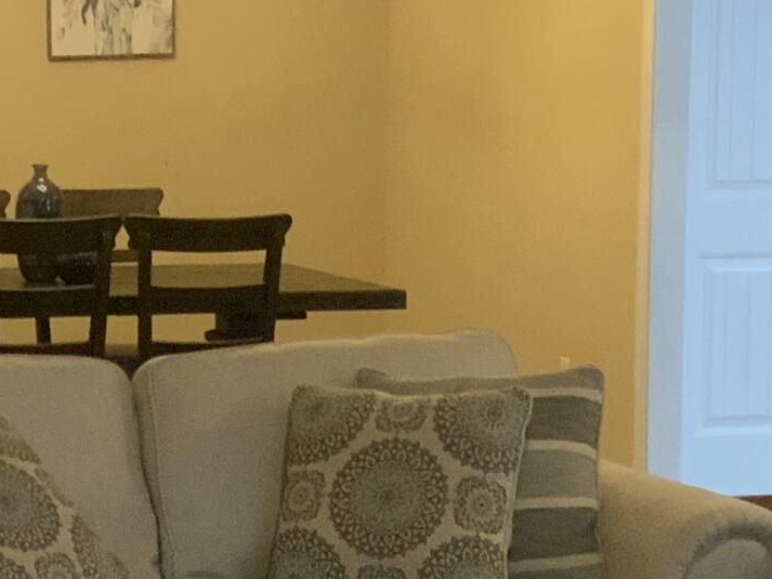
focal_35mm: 122
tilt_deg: -5.6
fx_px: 2721
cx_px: 34
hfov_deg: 15.9
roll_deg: -0.9
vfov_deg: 12.2
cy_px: 306
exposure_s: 1/60
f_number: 1.8
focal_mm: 3
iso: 250
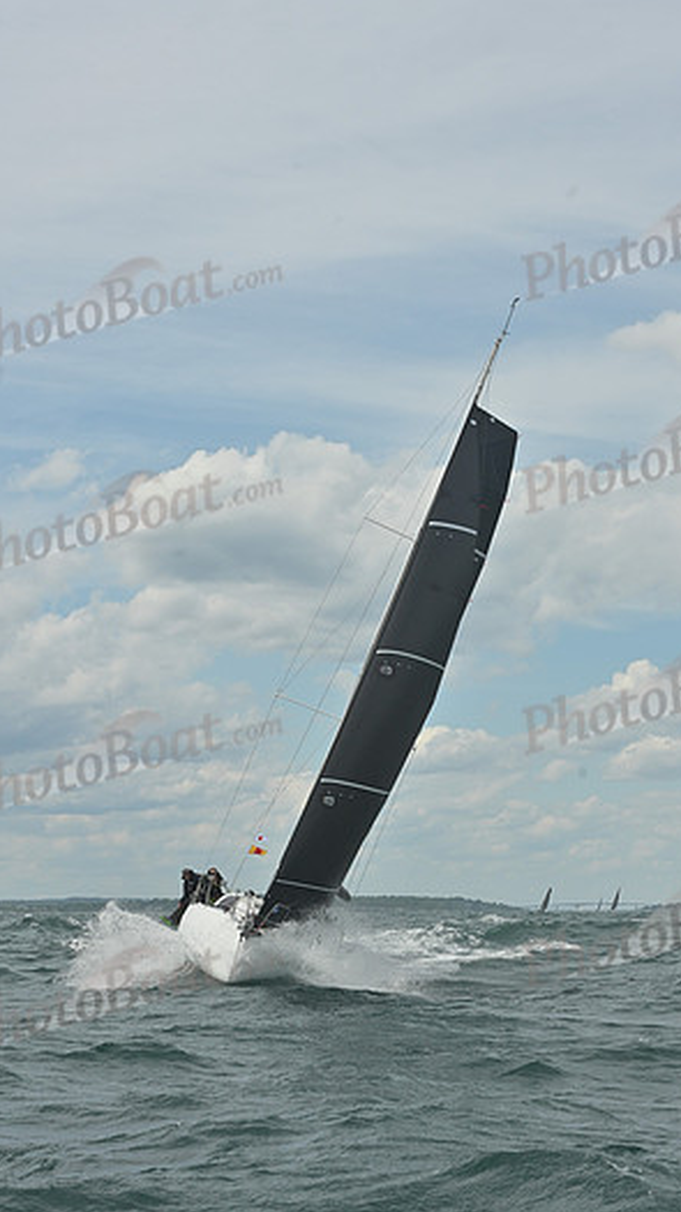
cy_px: 607
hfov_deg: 14.9
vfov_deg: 26.2
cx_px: 403
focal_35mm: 81
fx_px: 2602
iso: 320
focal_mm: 70
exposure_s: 1/1250
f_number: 11
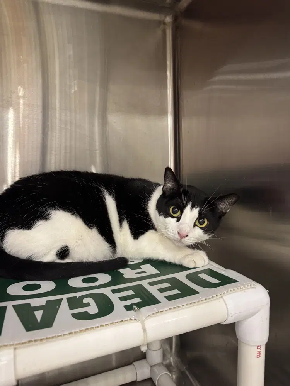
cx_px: 145
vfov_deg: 71.6
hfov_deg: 56.8
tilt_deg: -3.4
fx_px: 268
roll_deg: +1.2
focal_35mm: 24
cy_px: 193
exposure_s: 1/60
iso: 640
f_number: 1.78
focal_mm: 6.76
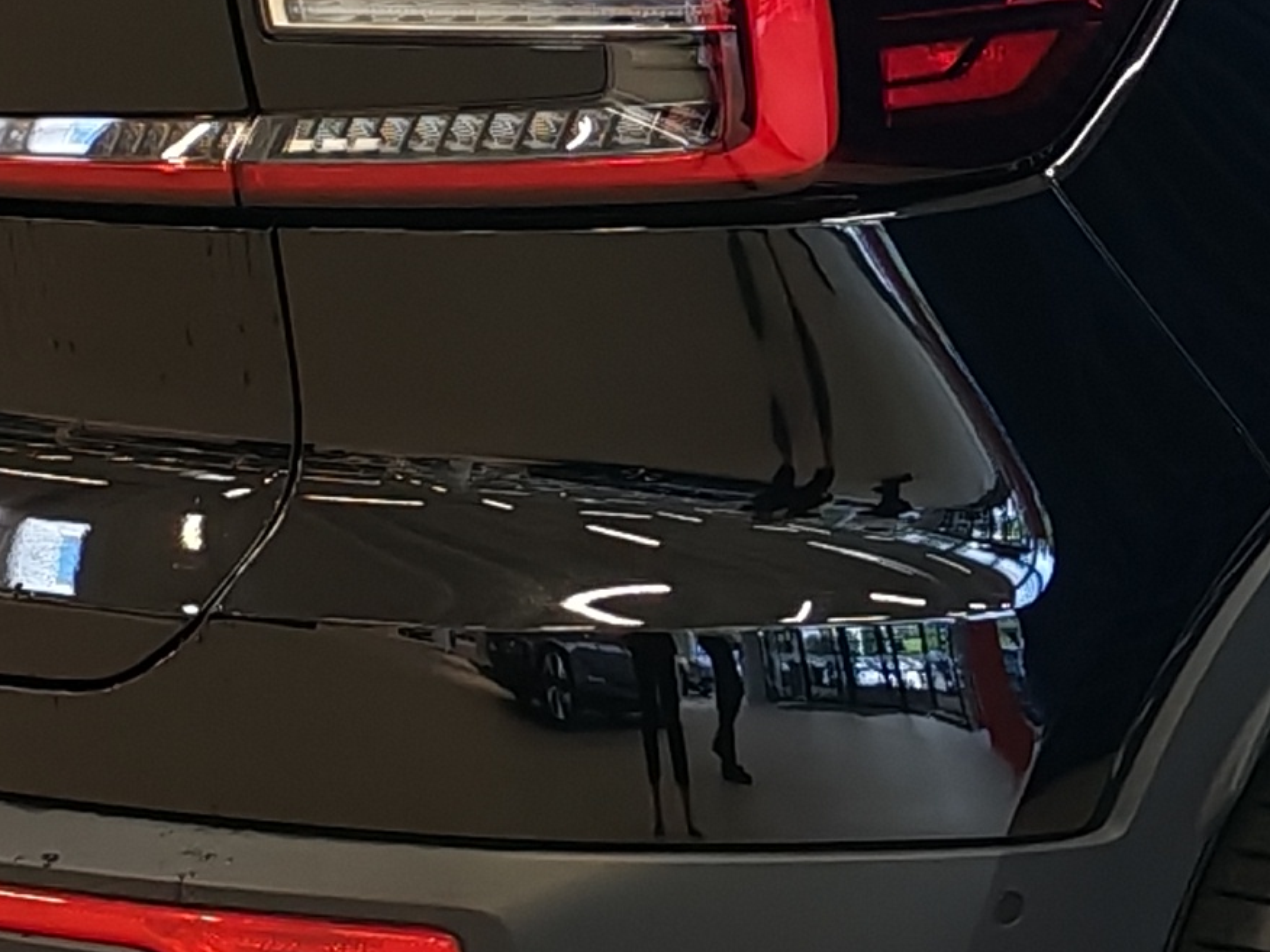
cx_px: 1309
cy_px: 314
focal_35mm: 159
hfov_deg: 12.3
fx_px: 5833
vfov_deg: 9.3
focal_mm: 6.12
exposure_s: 1/100
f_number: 1.9
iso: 125
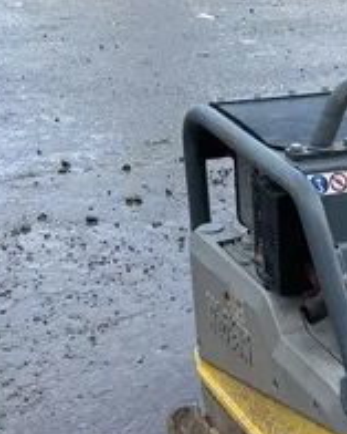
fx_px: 1219
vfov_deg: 19.8
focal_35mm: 95
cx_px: 579
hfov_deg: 14.6
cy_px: 384
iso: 32
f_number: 1.6
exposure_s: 1/686
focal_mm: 4.2
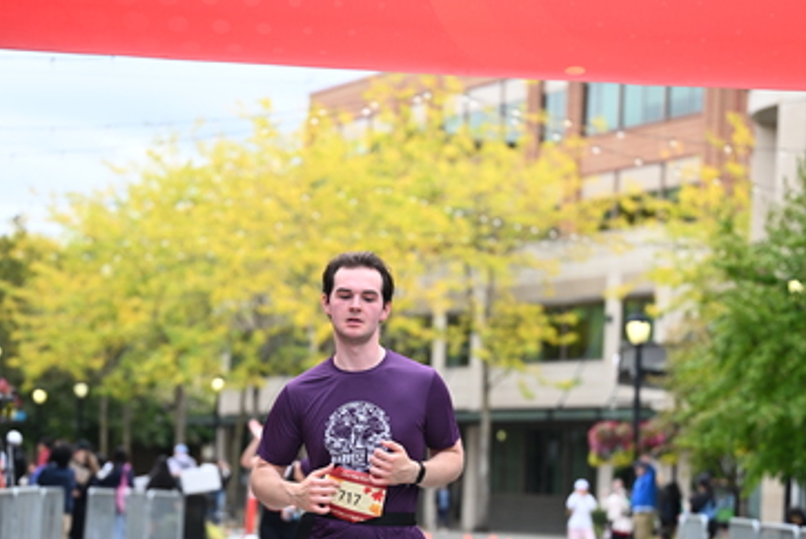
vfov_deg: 10.9
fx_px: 2823
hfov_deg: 16.2
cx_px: 404
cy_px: 394
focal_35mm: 126
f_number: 2.8
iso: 640
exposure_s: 1/2000
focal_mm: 83
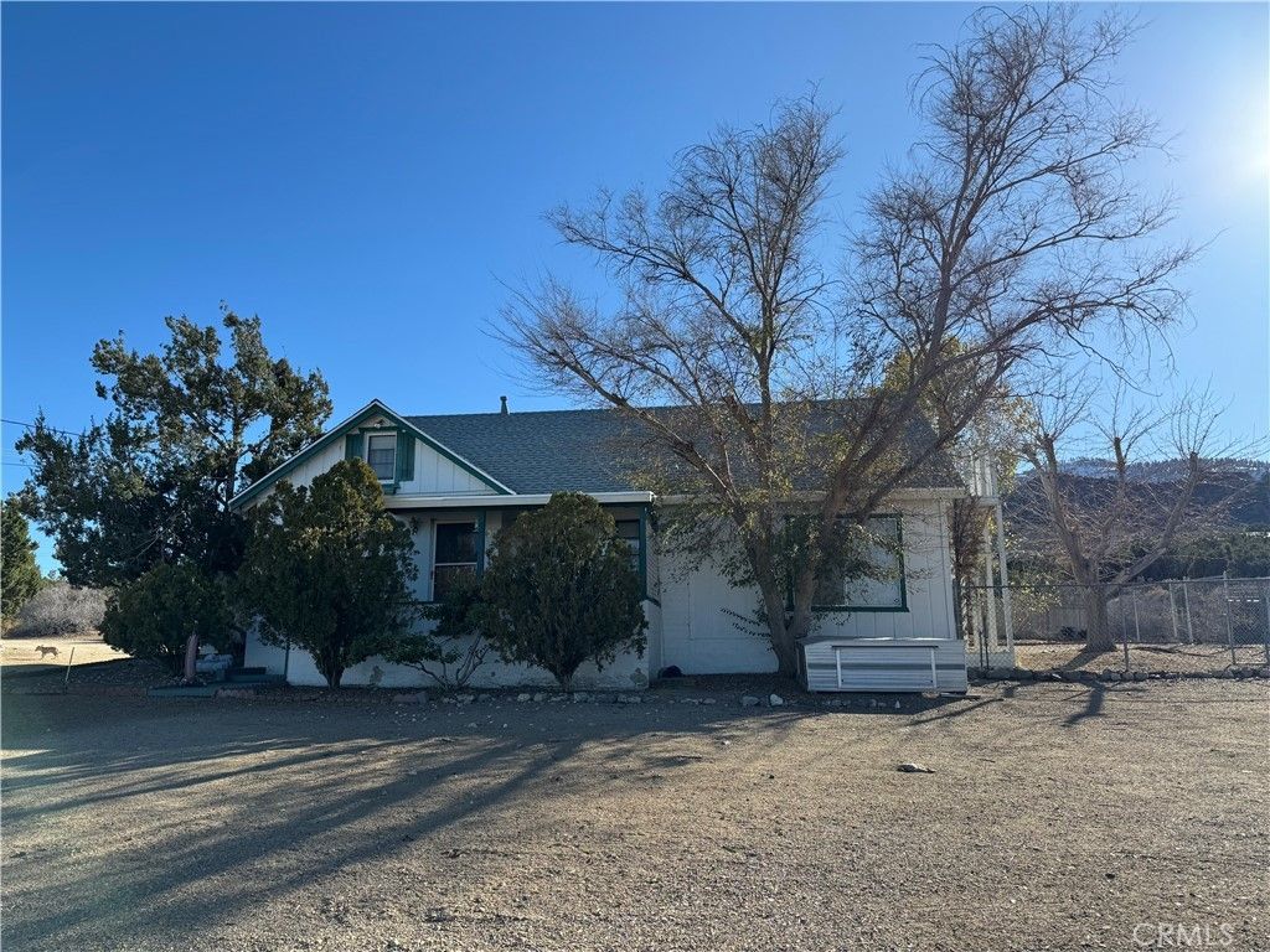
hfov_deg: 71.6
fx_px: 881
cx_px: 635
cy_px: 476
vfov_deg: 56.8
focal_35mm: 24
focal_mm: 6.86
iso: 80
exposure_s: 1/3413
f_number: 1.78
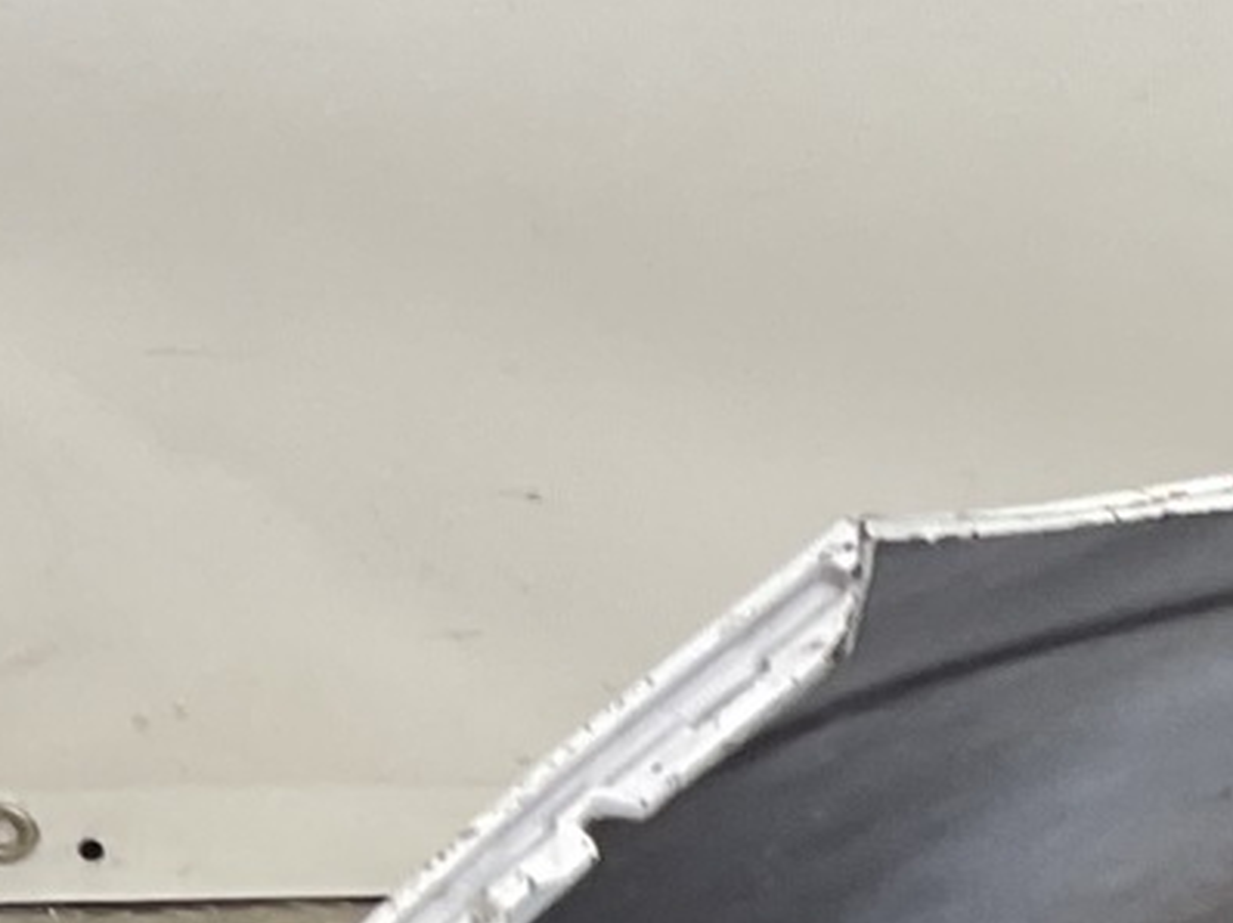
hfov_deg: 11.4
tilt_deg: -26.6
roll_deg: -8.5
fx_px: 5233
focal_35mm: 147
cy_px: 1518
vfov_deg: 9.7
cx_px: 2853
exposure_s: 1/100
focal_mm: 3
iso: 25
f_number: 1.8
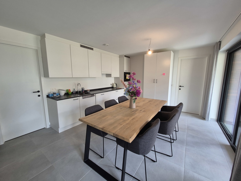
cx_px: 120
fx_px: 91
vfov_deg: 89.9
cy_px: 90
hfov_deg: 106.2
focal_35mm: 13
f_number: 2.2
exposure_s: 1/50
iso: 160
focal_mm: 2.2
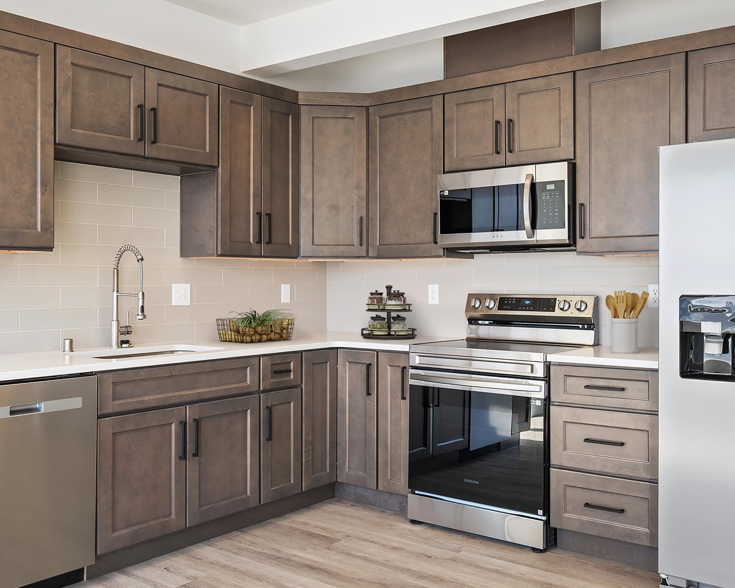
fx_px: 780
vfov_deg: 41.3
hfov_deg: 50.4
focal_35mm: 36
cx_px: 372
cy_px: 276
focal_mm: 20.5
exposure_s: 1/2
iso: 100
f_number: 8
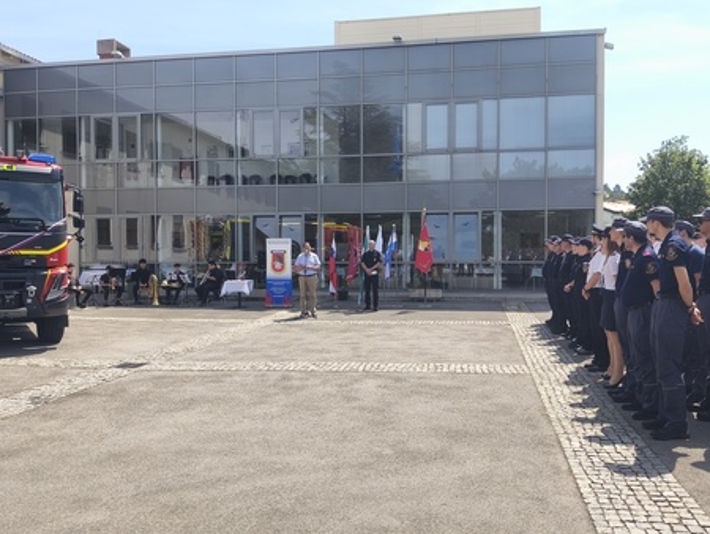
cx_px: 355
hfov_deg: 59.9
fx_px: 616
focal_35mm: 30
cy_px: 267
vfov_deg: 46.8
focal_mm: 6.18
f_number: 1.65
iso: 50
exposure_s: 1/577
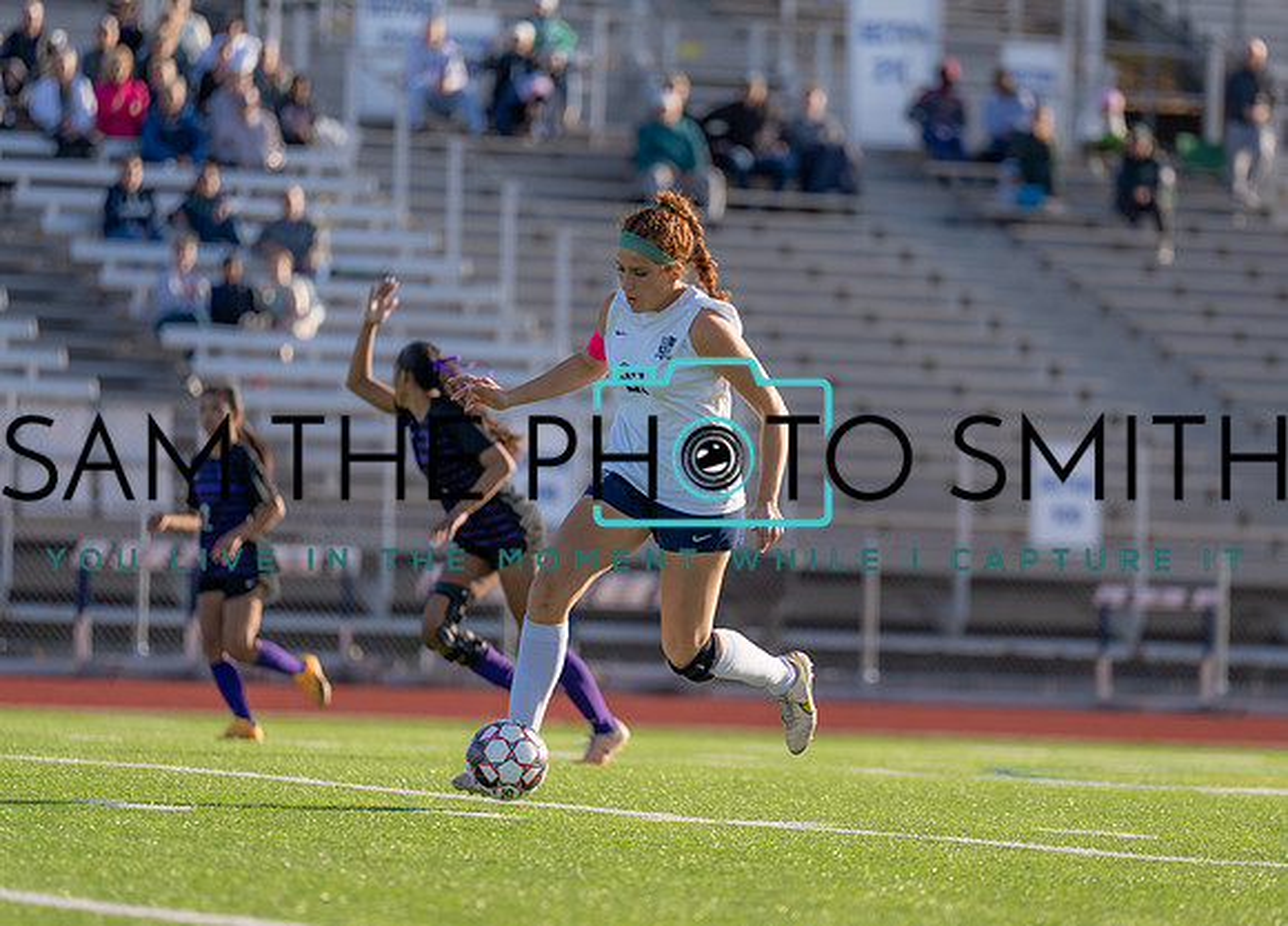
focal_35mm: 274
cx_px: 767
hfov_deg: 7.3
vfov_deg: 5.3
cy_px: 460
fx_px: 10033
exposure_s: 1/2000
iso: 100
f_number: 2.8
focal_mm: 200
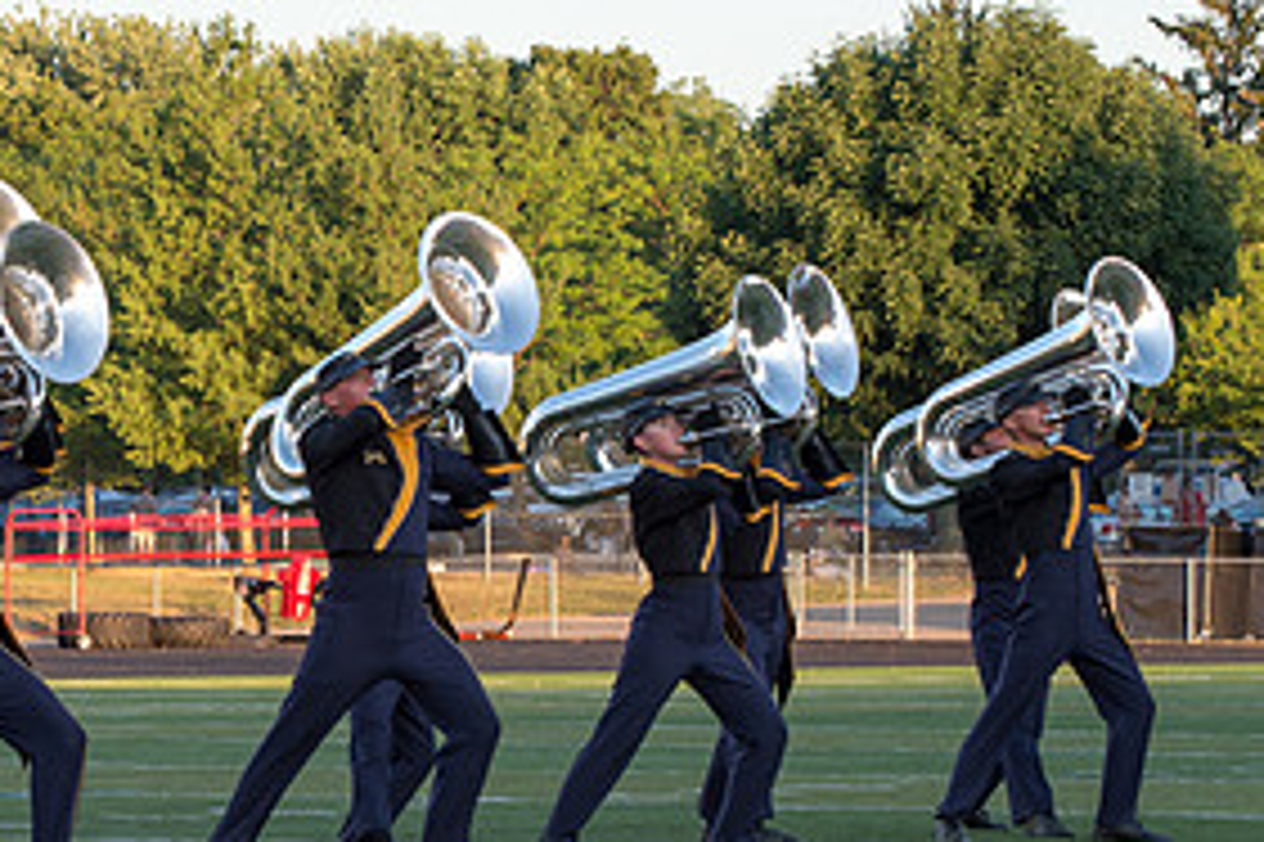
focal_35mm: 232
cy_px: 537
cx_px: 190
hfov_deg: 8.9
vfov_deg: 5.9
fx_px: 8141
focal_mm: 95
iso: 640
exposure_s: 1/320
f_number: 9
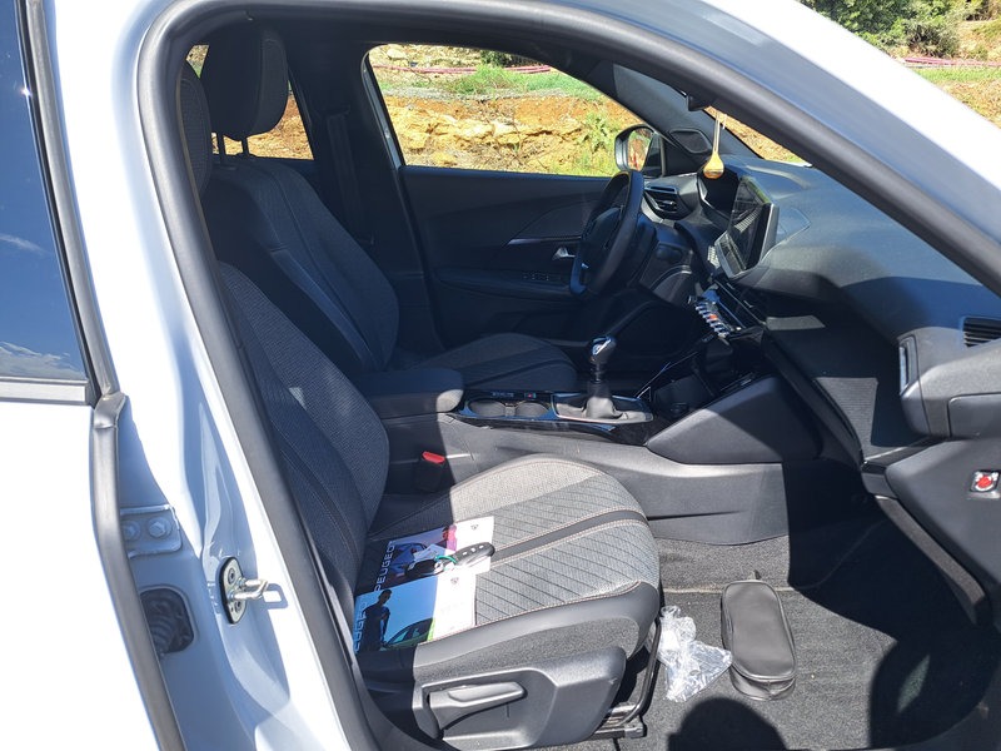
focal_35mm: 24
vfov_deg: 56.8
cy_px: 376
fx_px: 694
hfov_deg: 71.6
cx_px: 500
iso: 50
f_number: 1.8
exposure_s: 1/418
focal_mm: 5.23
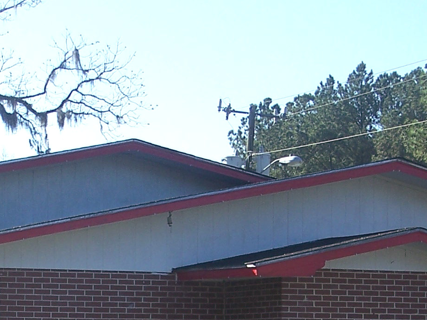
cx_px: 123
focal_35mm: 131
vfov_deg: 11.0
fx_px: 1616
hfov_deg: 15.0
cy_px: 418
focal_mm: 7.8
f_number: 2.8
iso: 64
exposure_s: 1/500
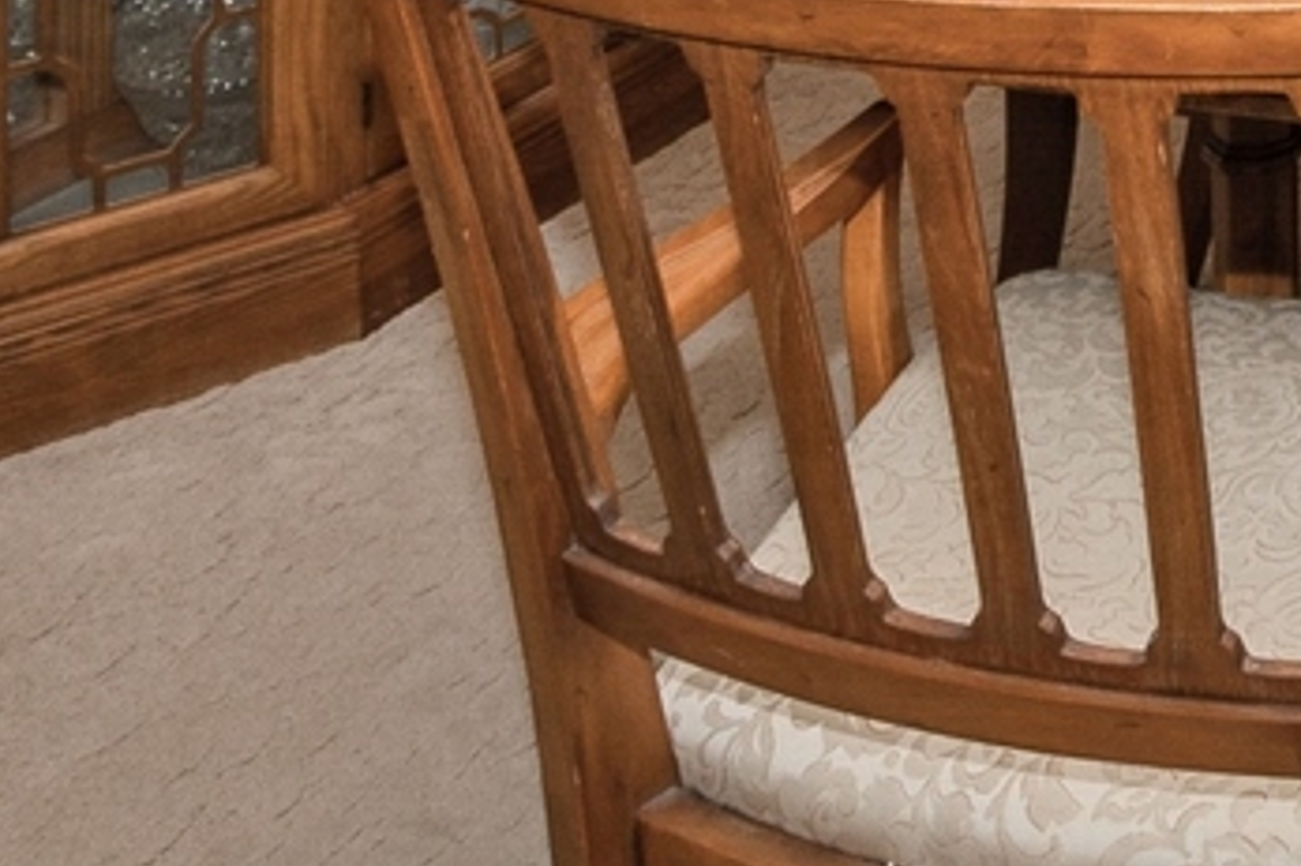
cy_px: -1068
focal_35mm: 70
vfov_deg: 14.5
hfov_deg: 24.1
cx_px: 1833
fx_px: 2528
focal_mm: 10
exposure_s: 1/25
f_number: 7.1
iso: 250
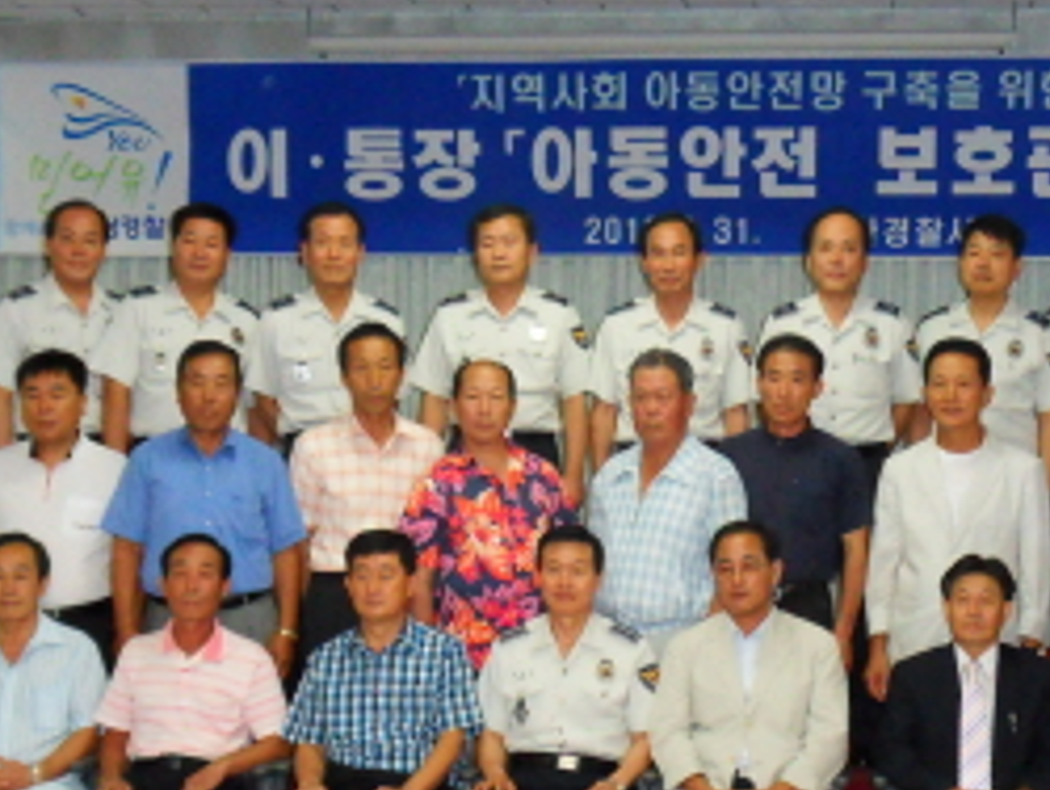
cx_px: 693
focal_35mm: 64
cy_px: 540
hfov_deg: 30.0
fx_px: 1943
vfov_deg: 22.9
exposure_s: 1/45
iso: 480
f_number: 3.7
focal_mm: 5.6
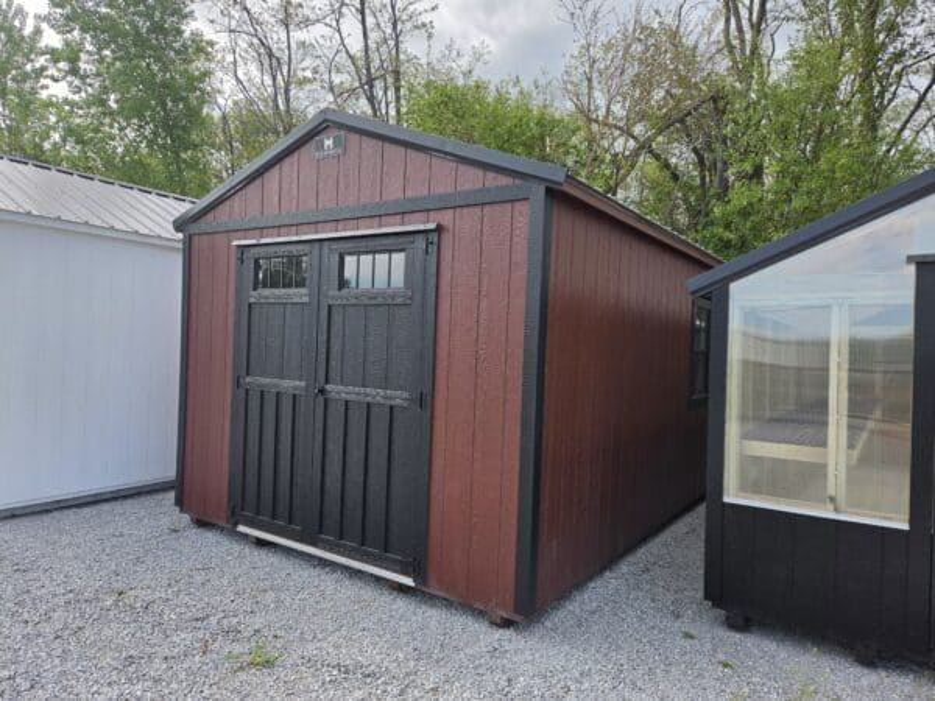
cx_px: 468
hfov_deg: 73.9
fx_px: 621
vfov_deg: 58.9
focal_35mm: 23
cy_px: 350
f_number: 1.8
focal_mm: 5.4
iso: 80
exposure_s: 1/2391
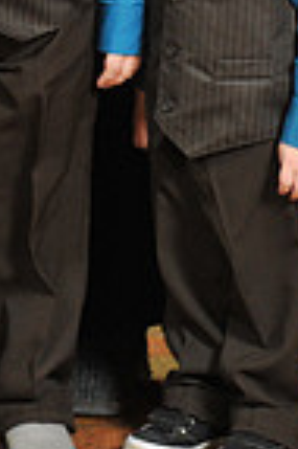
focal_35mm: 284
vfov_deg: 7.1
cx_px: 47
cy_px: -273
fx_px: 3535
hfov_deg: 4.8
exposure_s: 1/125
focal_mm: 70
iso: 1600
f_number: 6.3
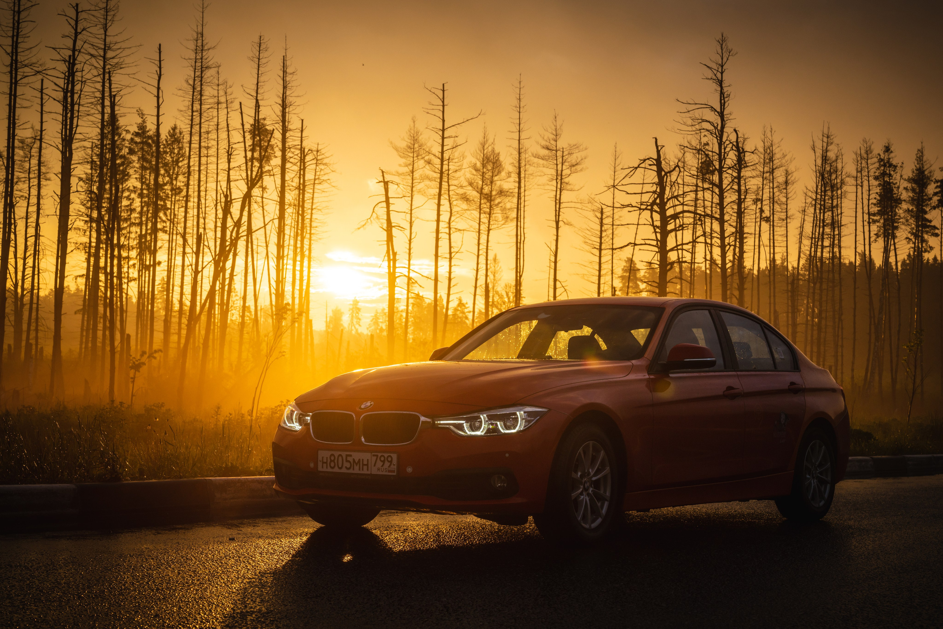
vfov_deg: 25.2
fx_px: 1408
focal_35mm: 54
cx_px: 471
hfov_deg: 37.0
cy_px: 314
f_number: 8
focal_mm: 51
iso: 320
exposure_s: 1/250
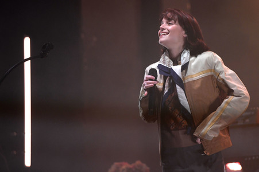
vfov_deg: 6.9
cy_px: 86
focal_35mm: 200
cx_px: 130
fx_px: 1438
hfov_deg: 10.3
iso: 1600
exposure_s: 1/640
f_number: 3.2
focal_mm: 200
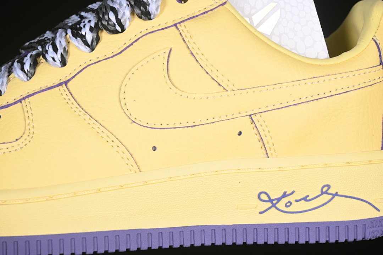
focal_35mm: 75
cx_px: 192
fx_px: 798
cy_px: 128
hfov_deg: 27.0
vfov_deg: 18.2
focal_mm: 50
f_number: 7.1
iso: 160
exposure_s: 1/80
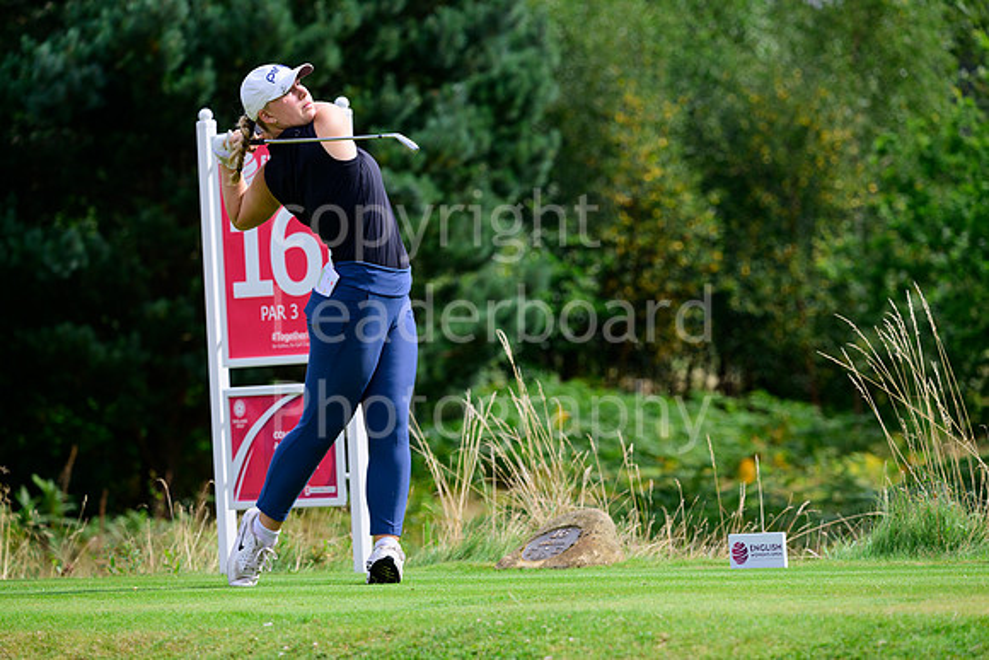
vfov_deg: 6.0
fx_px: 6320
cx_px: 494
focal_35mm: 230
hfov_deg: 8.9
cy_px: 330
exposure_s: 1/2000
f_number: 6.3
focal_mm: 230
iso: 800
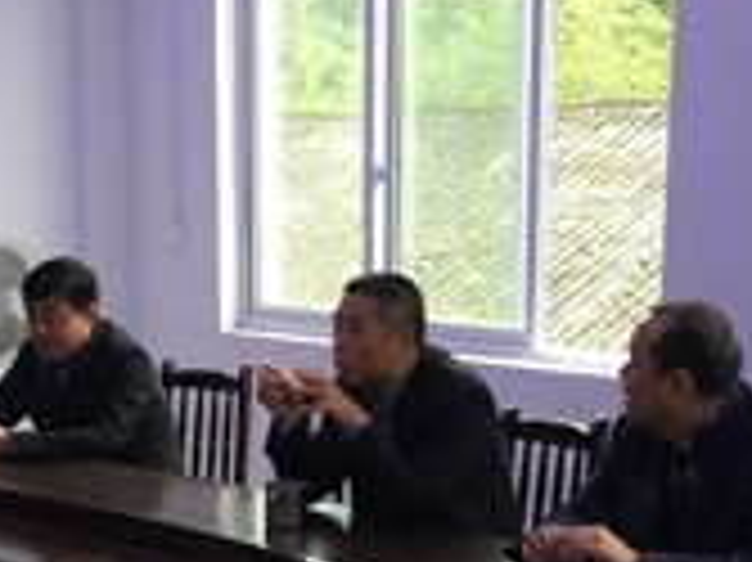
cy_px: 600
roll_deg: -0.8
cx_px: 279
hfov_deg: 22.5
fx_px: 1889
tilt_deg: -13.1
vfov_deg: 16.5
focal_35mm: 87
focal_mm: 4.15
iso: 64
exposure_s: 1/17
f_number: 2.2
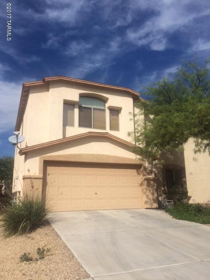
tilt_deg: +14.4
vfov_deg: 61.7
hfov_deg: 48.2
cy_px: 140
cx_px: 105
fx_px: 235
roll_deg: +2.5
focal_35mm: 29
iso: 32
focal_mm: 4.15
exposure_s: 1/4115
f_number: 2.2
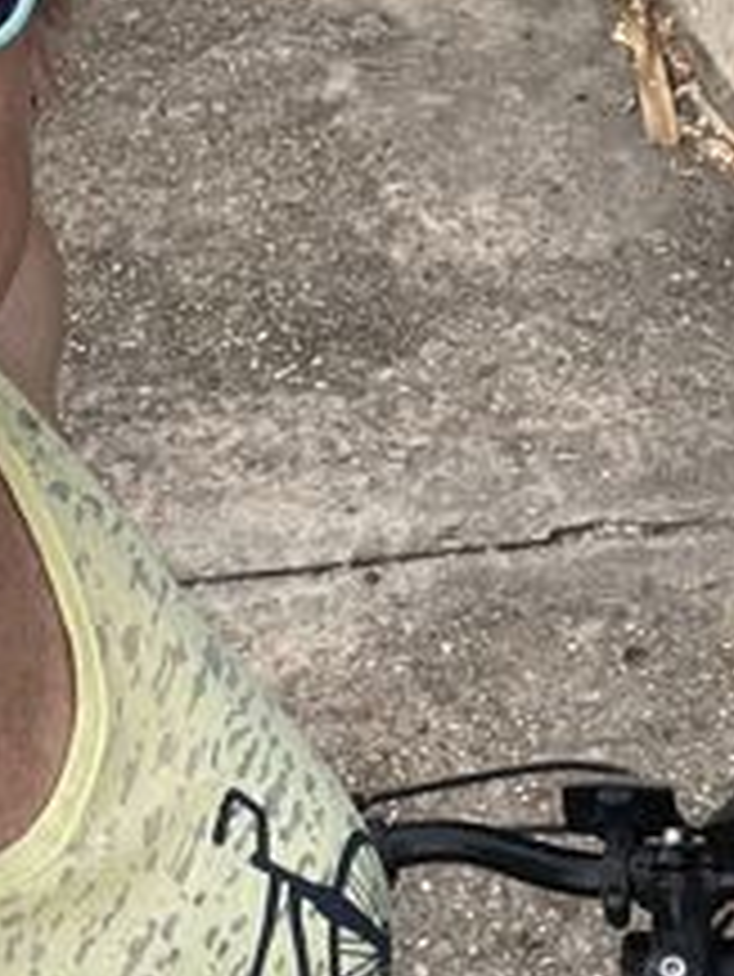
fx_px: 2288
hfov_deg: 18.0
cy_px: 362
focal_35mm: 81
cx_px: 81
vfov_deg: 24.0
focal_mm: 2.71
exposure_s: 1/121
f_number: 2.2
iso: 50
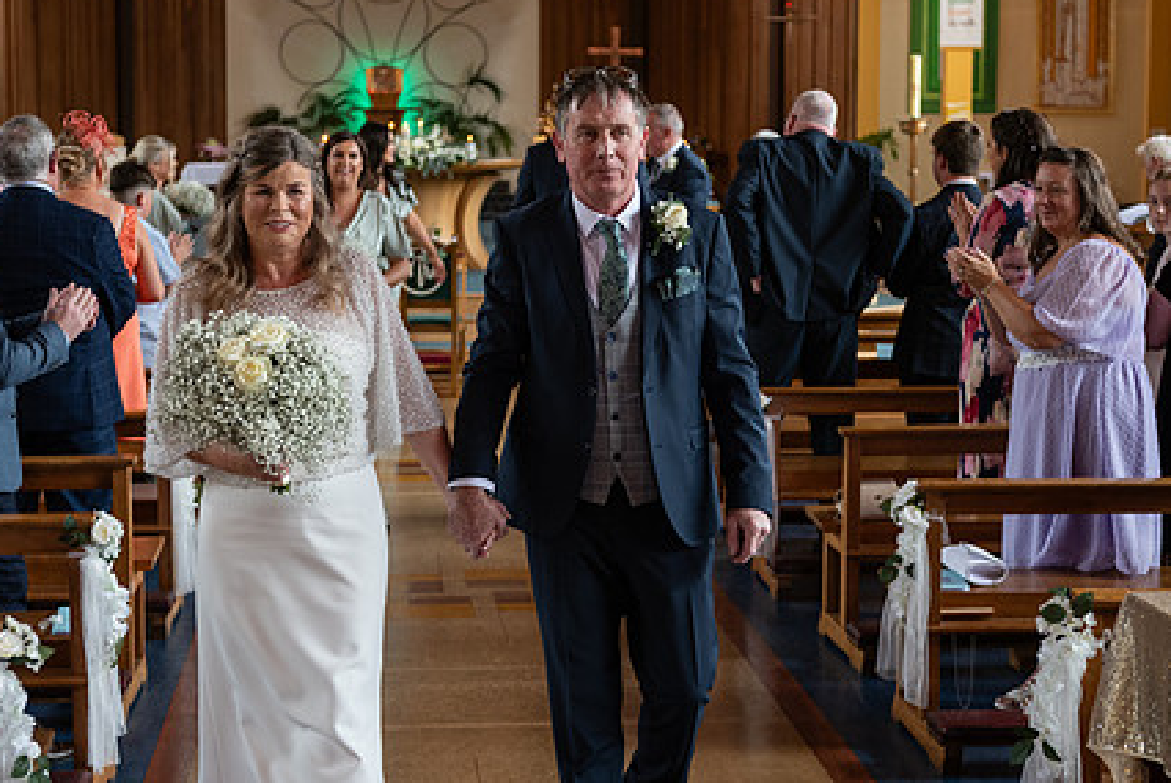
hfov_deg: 29.6
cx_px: 558
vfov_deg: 20.1
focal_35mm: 68
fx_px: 2214
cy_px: 337
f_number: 3.5
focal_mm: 50
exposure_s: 1/160
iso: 640
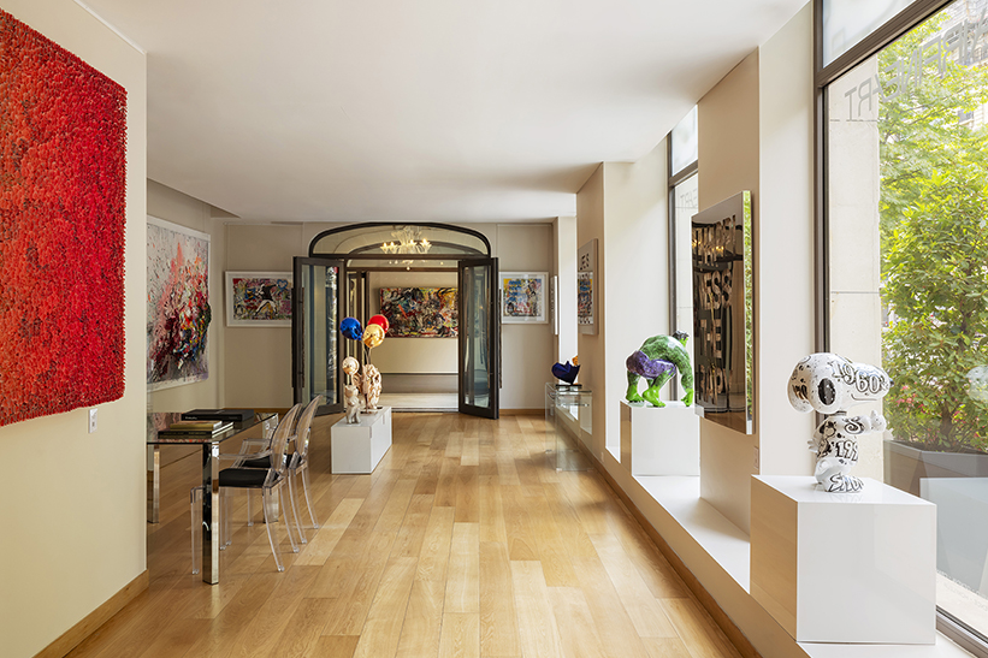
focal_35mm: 29
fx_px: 796
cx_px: 497
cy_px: 328
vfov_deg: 44.9
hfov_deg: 63.7
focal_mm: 28
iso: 200
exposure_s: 1/25
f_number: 11
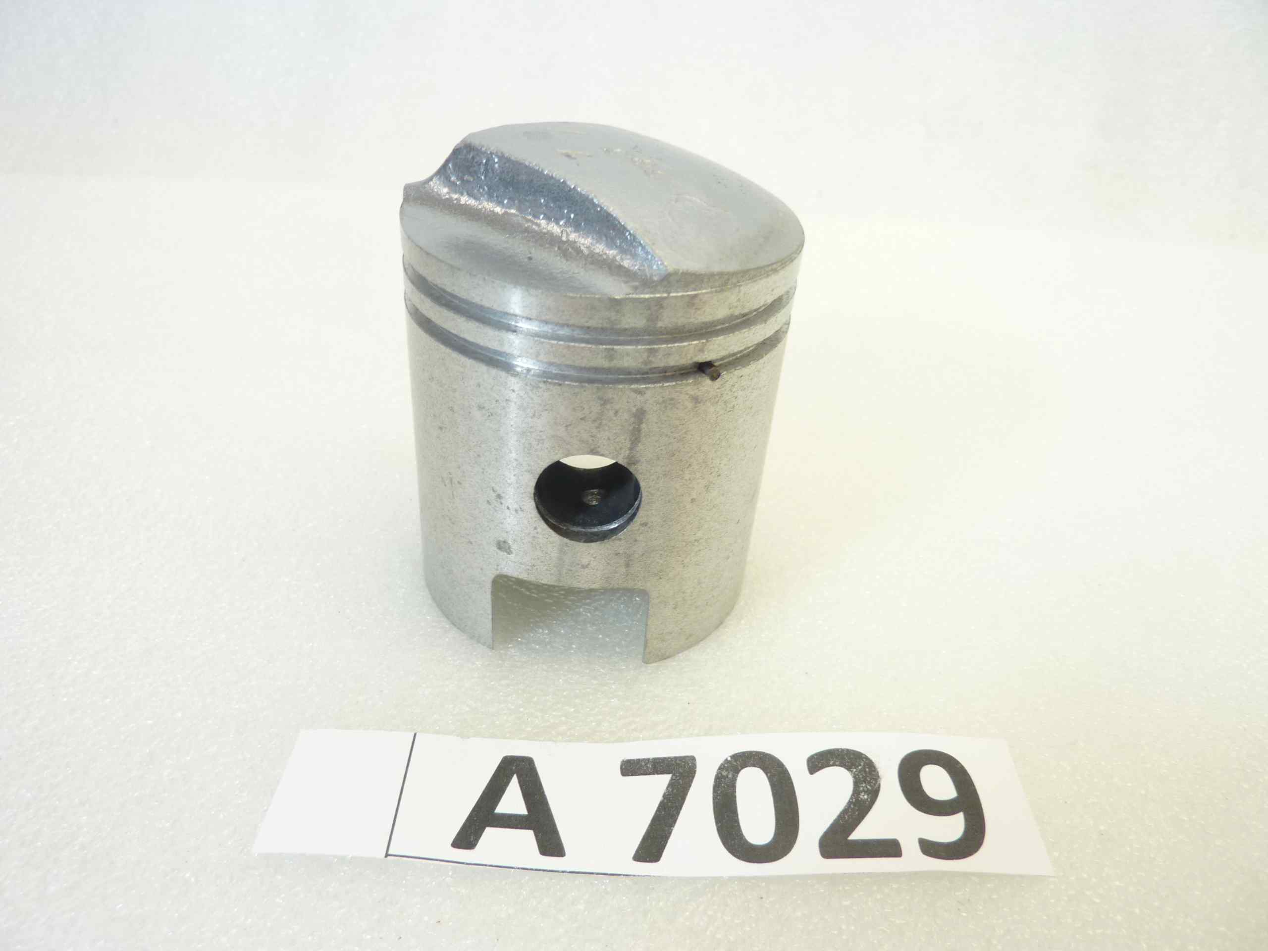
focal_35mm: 25
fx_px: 916
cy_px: 476
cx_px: 634
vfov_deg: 54.9
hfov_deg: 69.4
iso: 80
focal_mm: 4.1
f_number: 3.3
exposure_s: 1/20
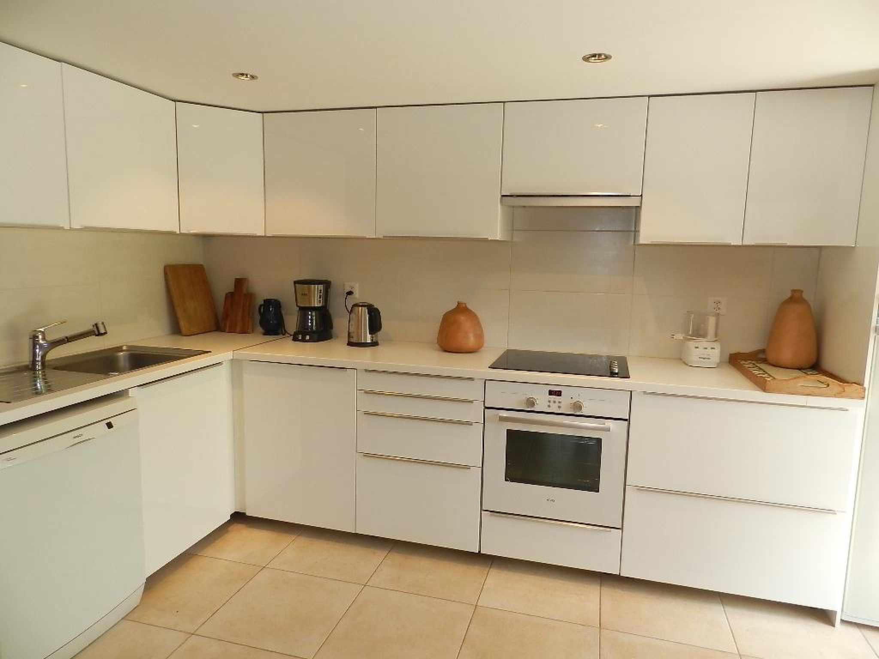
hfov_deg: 73.9
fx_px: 584
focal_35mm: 23
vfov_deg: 58.9
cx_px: 440
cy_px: 330
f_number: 3.4
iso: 160
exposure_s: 1/100
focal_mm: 4
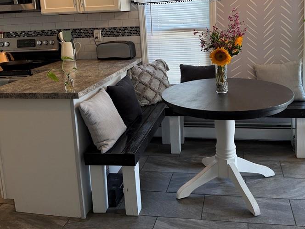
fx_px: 326
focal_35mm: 37
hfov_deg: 50.0
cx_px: 169
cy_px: 63
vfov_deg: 37.9
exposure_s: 1/120
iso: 125
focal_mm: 6.76
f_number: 1.78
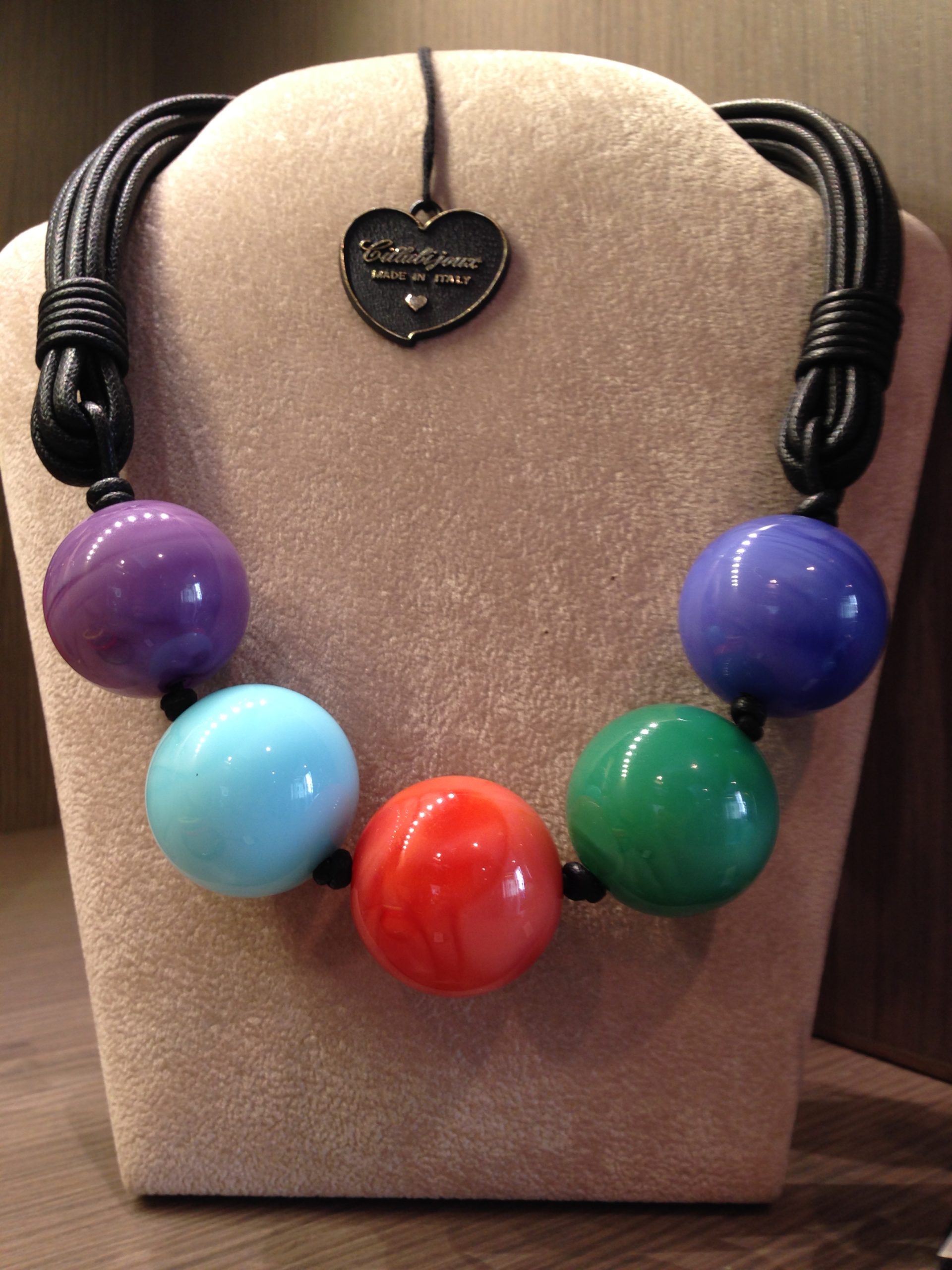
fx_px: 1210
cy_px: 635
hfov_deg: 42.9
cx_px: 476
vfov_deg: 55.4
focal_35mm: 33
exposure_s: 1/20
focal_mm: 4.12
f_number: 2.4
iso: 50
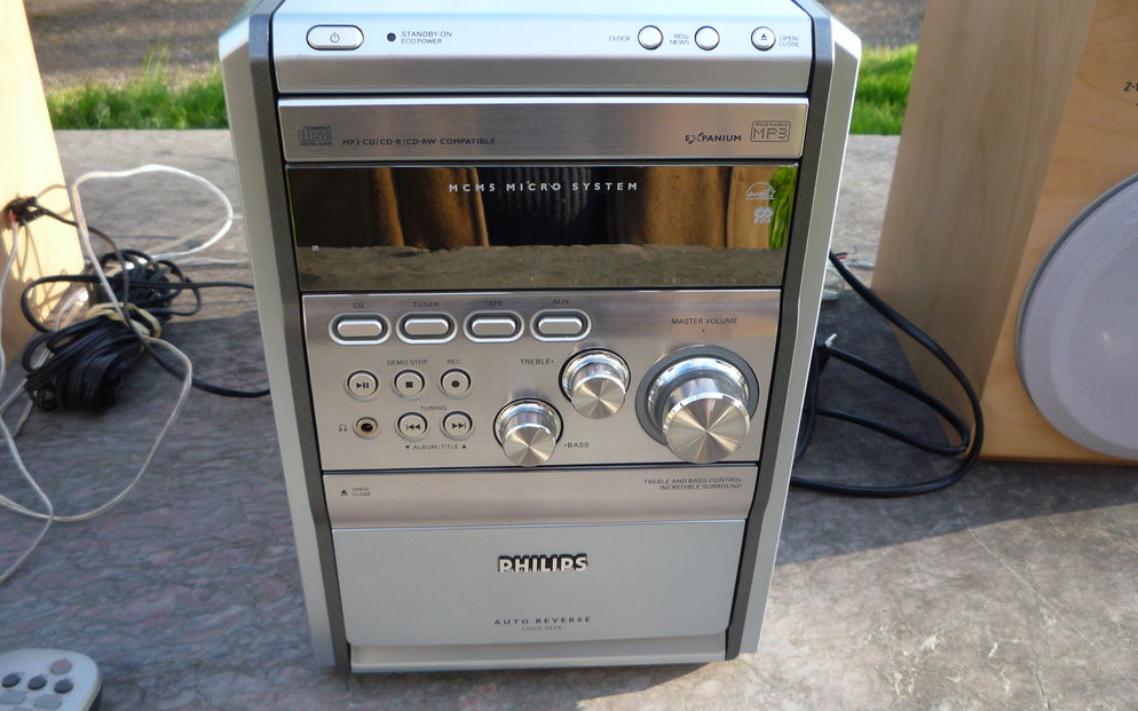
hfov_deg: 59.7
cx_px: 568
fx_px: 992
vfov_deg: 39.4
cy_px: 342
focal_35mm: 32
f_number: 3.5
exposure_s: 1/100
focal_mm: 5.2
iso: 100
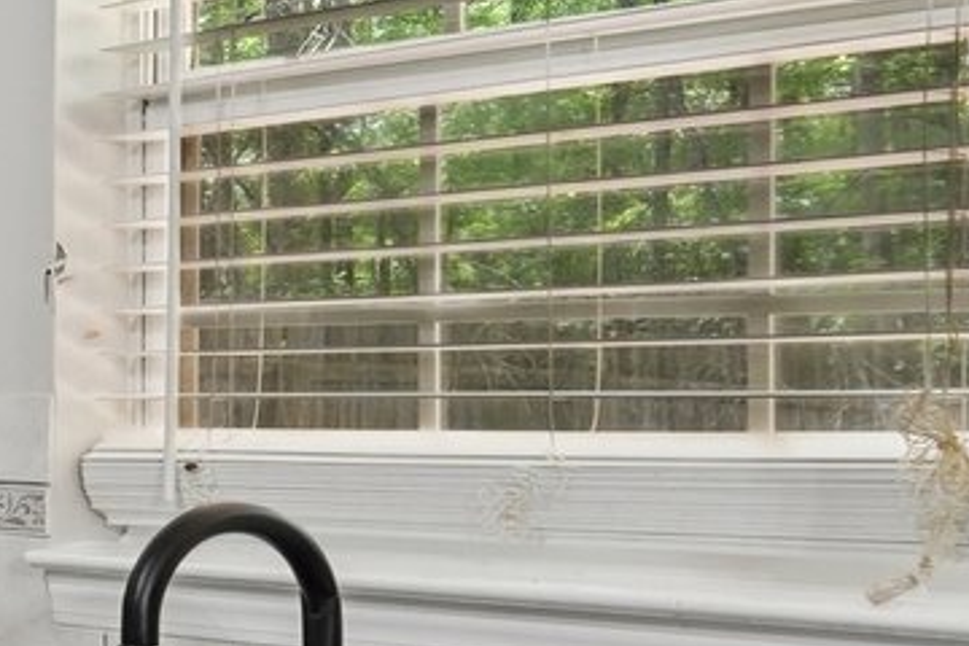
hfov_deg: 14.3
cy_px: 410
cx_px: -1392
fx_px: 2449
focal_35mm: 91
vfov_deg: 15.0
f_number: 8
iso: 800
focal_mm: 16
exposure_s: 1/15
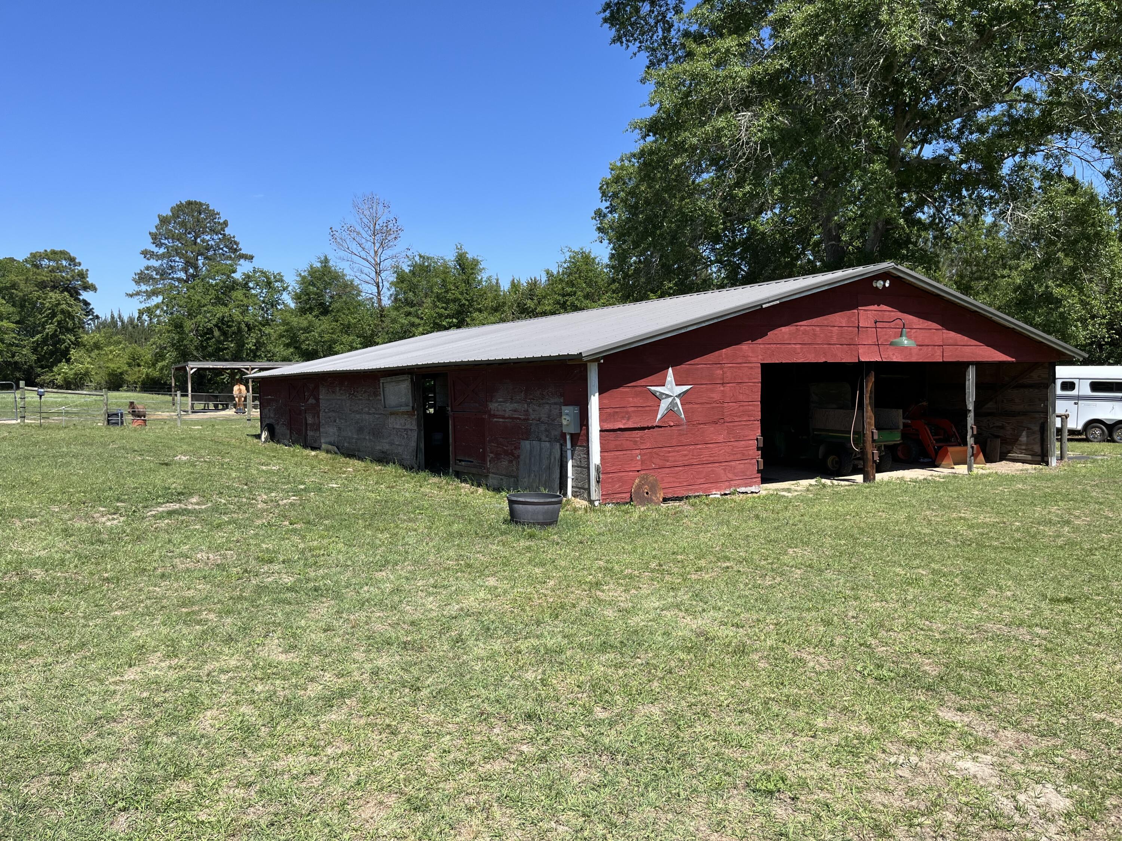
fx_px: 843
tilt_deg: -2.1
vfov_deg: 53.1
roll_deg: +1.3
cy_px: 420
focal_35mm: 26
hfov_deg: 67.3
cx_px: 561
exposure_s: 1/2571
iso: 50
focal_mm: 5.1
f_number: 1.6
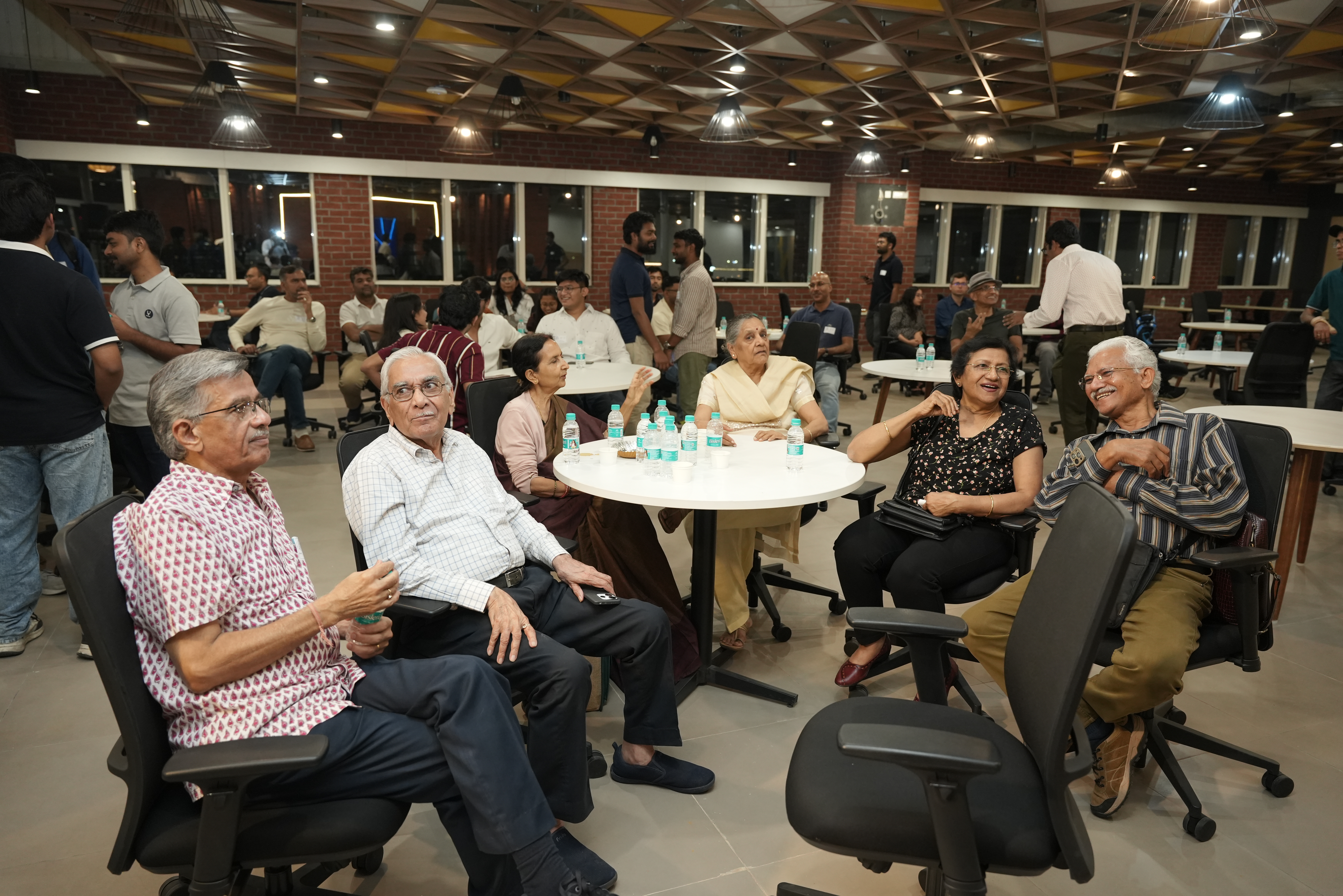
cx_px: 672
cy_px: 448
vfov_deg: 50.1
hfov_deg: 70.0
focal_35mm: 26
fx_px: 959
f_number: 3.2
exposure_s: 1/160
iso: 2000
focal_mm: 25.7
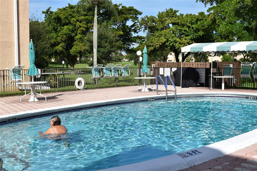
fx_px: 321
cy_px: 86
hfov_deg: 43.6
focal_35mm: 45
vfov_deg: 29.9
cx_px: 128
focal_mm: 30
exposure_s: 1/400
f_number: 10
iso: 100
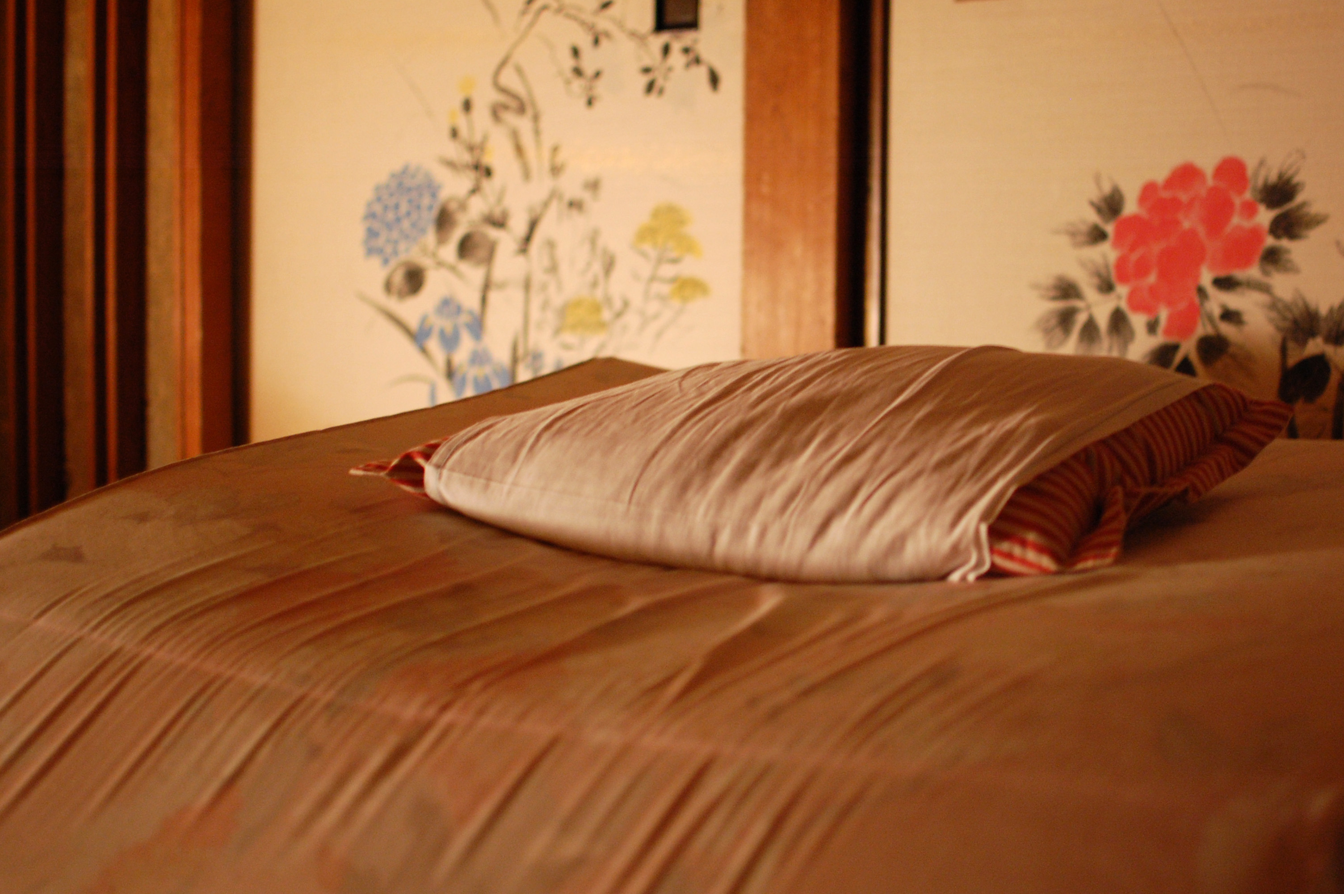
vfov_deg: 25.7
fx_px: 1958
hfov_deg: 37.9
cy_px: 447
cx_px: 672
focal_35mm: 52
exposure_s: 1/13
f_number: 1.8
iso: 800
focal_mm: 35
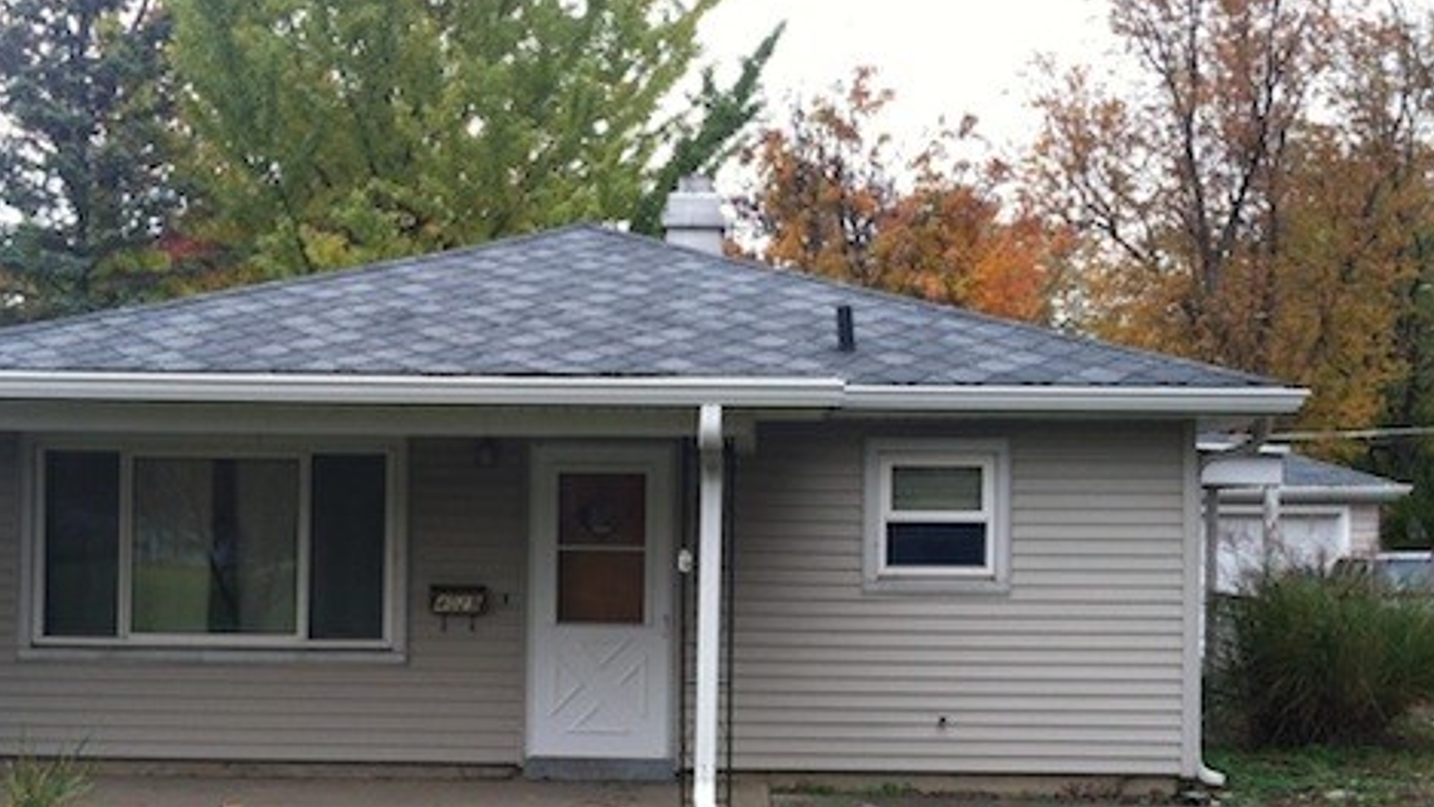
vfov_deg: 23.0
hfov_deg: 39.8
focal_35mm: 52
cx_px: 670
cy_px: 538
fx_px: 1978
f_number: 2.8
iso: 80
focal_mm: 3.85
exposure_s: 1/120
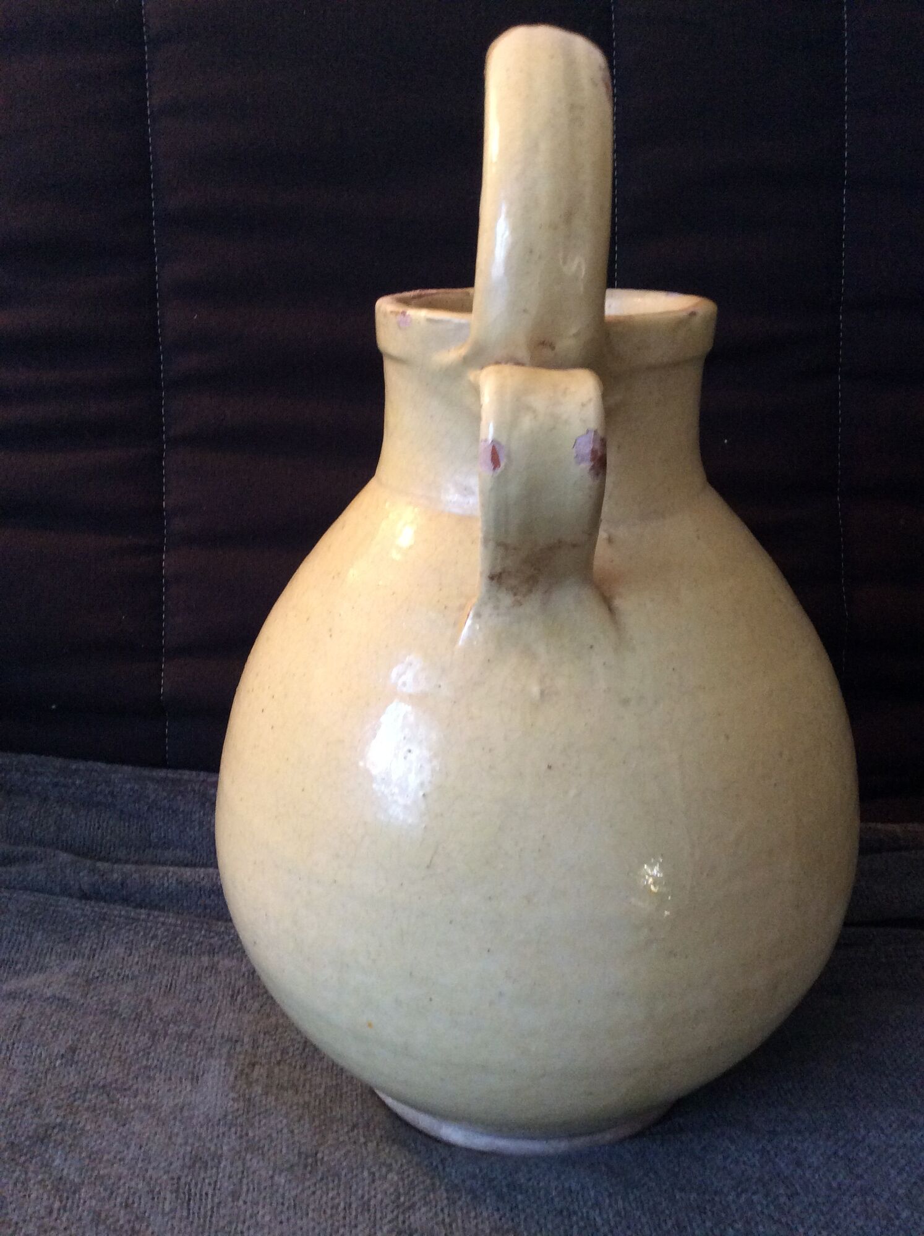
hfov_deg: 44.1
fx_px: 1142
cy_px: 618
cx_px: 462
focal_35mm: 32
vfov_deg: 56.9
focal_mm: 3.3
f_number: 2.4
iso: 160
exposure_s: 1/25
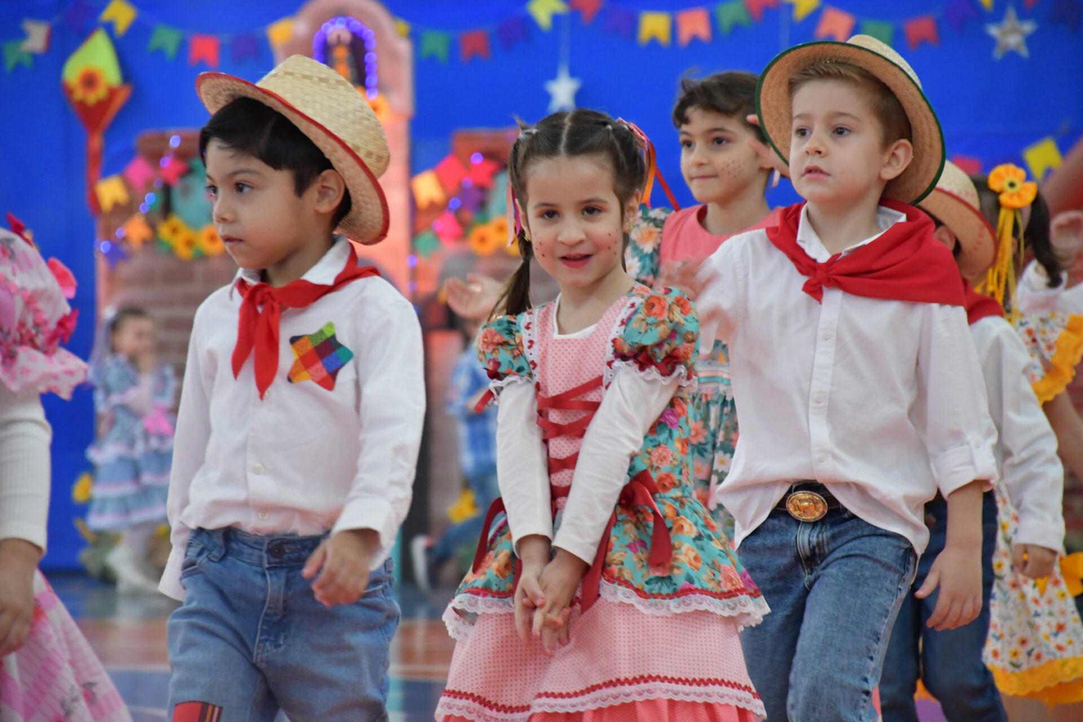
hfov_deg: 10.5
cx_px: 542
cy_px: 361
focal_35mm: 195
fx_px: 5866
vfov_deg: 7.0
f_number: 5.6
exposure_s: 1/125
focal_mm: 130
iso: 3200
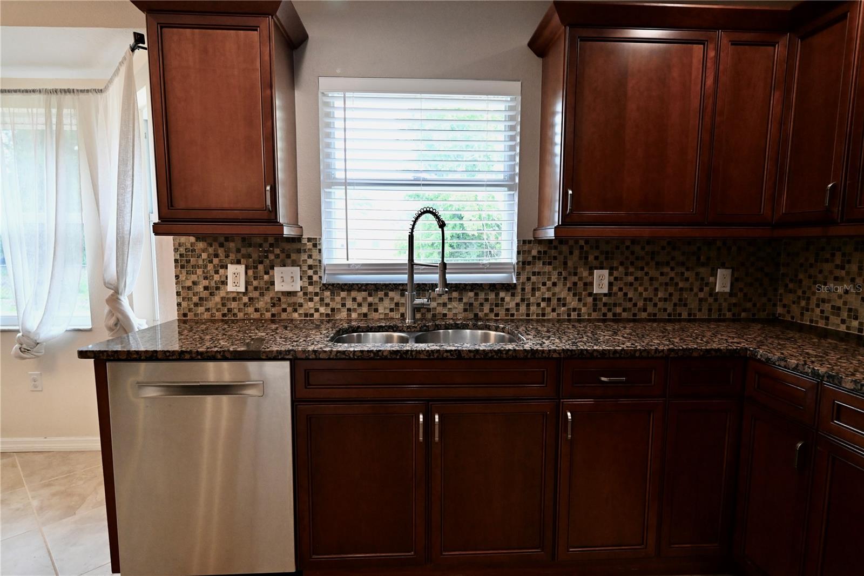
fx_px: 444
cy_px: 288
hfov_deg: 88.4
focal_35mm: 18
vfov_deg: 65.9
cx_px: 432
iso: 3200
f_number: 4
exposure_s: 1/125
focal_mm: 18.5
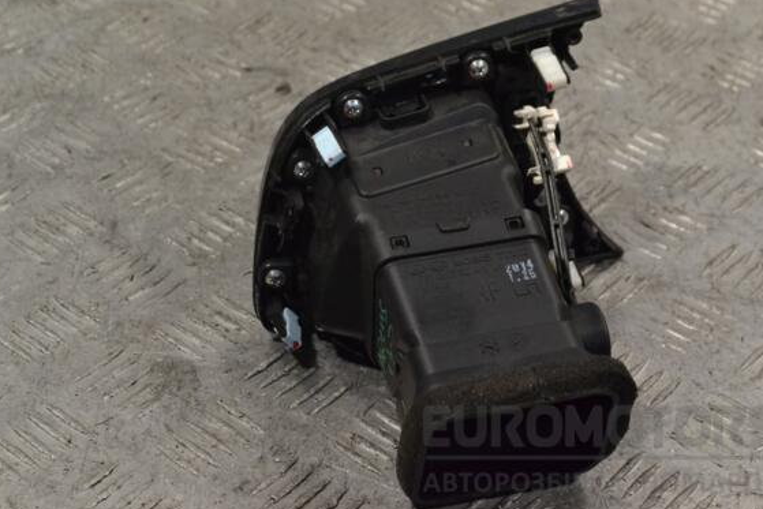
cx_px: 397
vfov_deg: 15.4
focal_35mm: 89
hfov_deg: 23.0
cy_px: 244
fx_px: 1877
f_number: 9
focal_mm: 55
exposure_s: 1/320
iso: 3200
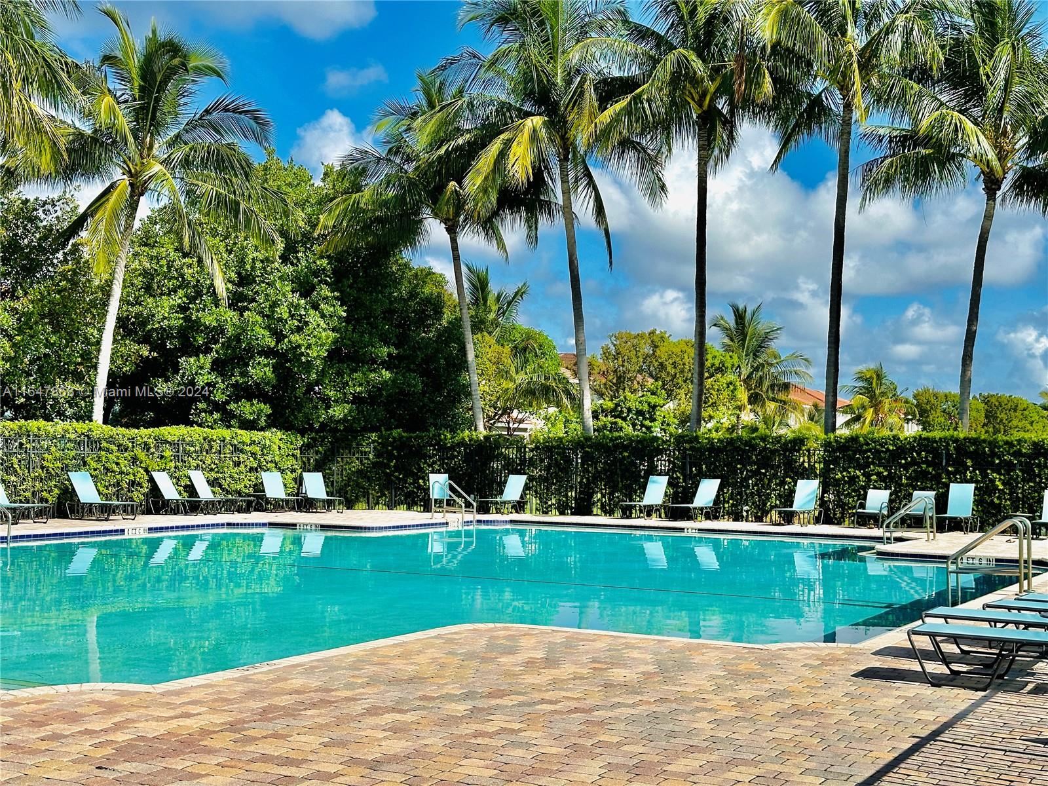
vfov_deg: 30.3
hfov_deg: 39.7
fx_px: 1453
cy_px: 393
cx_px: 524
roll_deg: -1.1
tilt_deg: +1.8
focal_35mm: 48
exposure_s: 1/4184
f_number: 1.78
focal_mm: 6.86
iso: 64
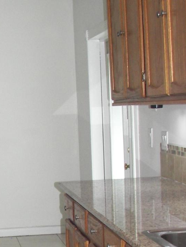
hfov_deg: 14.6
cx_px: 17
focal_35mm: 100
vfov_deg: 19.3
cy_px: 216
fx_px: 716
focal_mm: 6
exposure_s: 1/30
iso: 100
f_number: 2.8
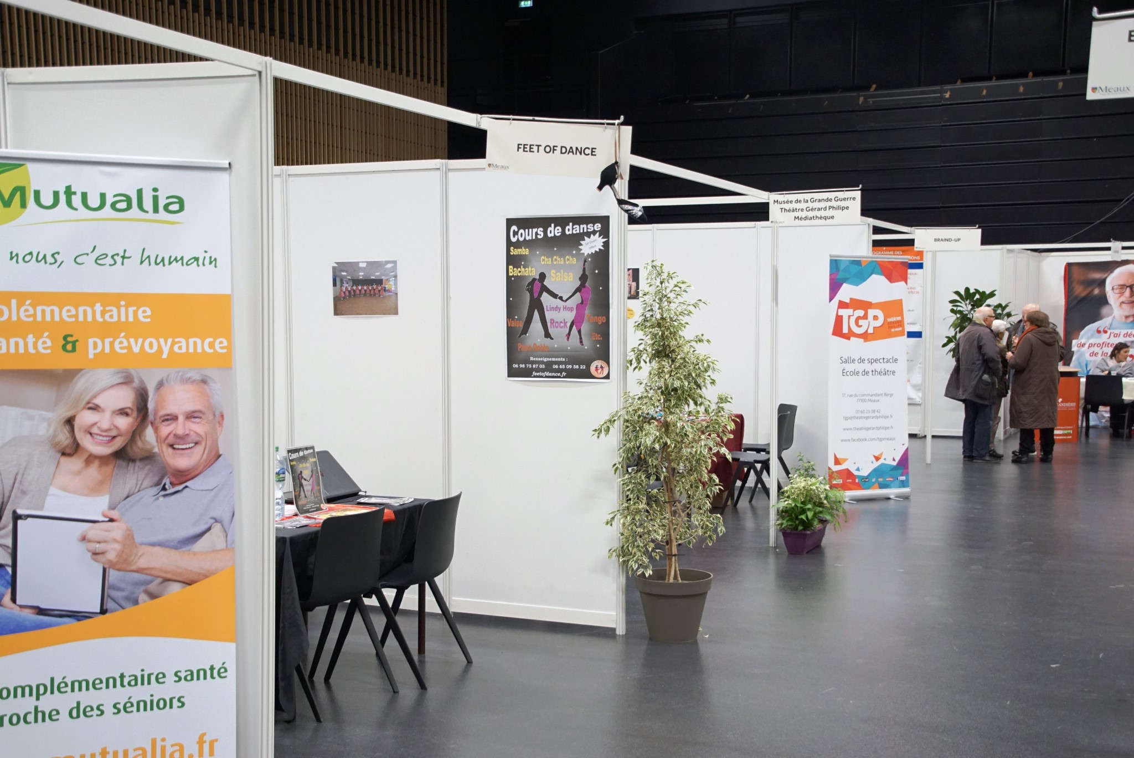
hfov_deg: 46.4
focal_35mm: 42
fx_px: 1324
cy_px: 379
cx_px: 567
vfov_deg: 31.9
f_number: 4
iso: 1250
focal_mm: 28
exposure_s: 1/80
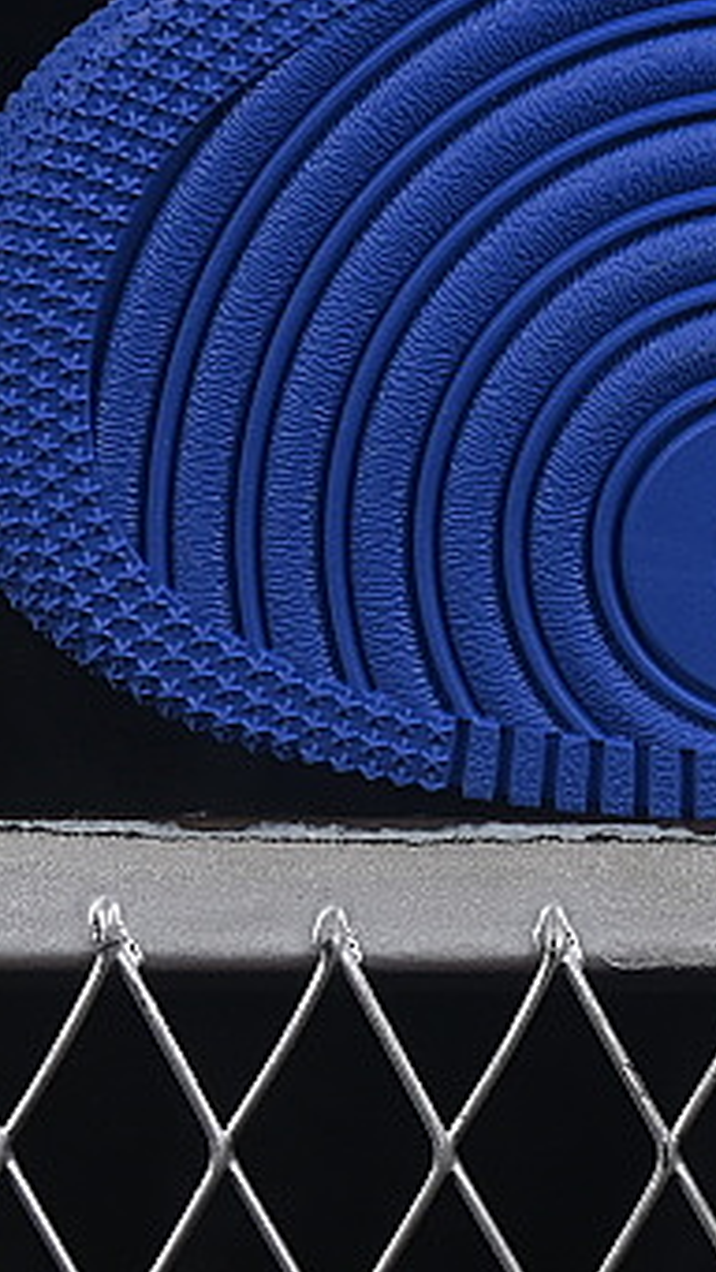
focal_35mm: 249
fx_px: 8398
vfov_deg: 8.6
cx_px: 1294
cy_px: -7
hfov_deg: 4.8
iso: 160
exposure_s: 1/80
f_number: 8
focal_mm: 50
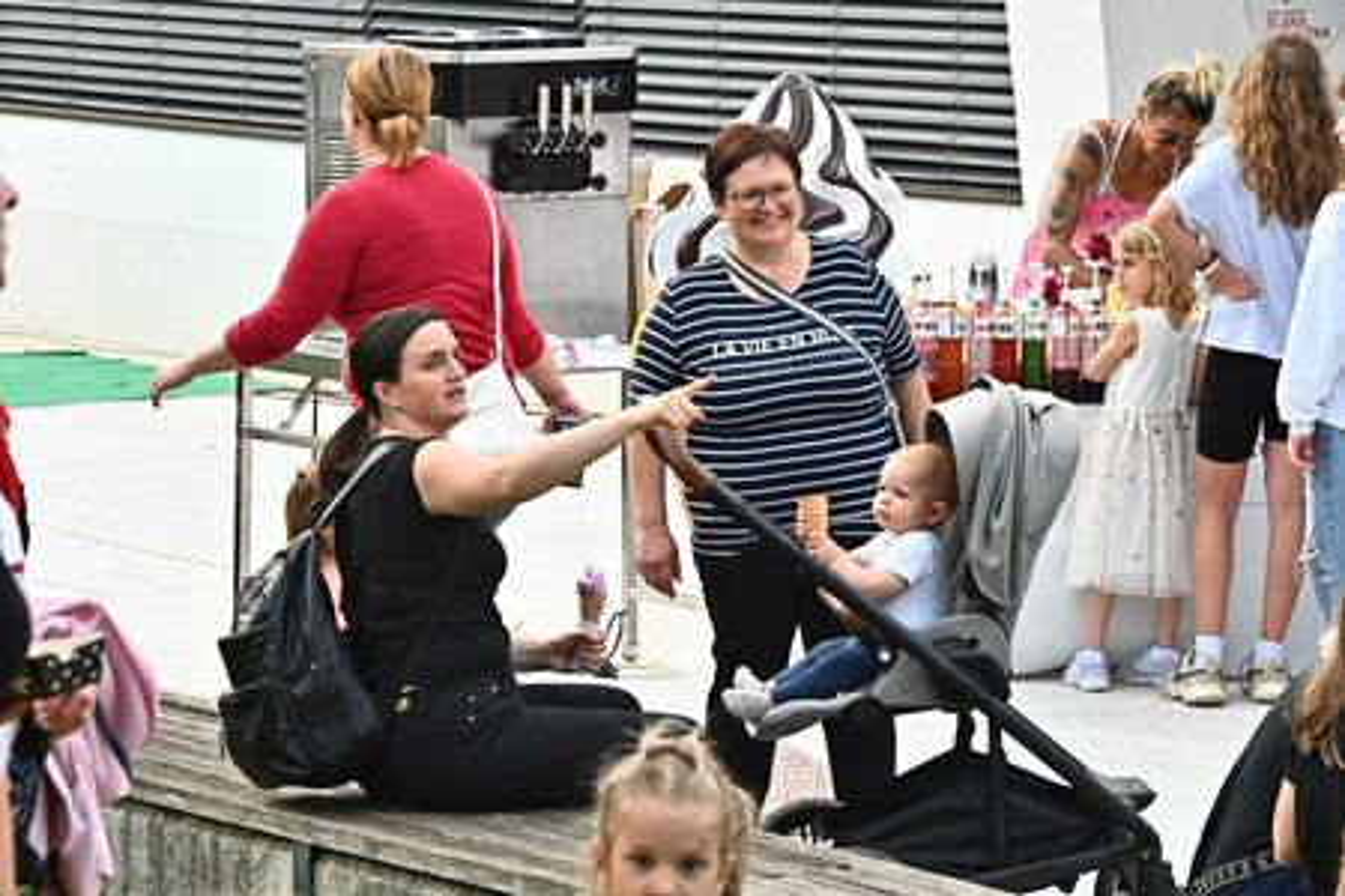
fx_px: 6164
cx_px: 672
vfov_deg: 8.3
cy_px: 448
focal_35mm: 165
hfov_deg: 12.5
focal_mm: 165
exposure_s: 1/200
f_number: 16
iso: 1600
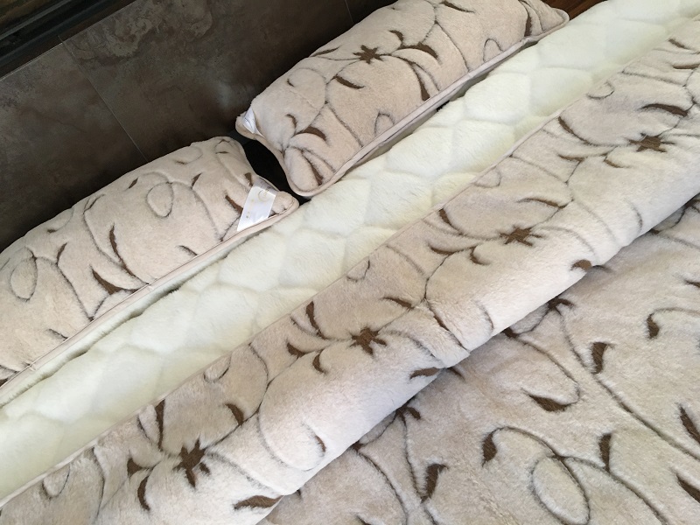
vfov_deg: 48.2
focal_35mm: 29
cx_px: 350
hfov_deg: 61.7
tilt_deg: -43.4
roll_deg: +27.6
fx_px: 586
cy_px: 262
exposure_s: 1/33
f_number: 2.2
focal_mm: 4.15
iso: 125
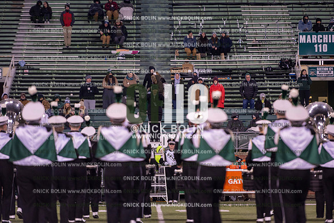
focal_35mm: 200
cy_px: 112
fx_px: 1856
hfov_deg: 10.3
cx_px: 167
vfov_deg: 6.9
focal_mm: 200
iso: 2500
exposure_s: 1/1250
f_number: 2.8
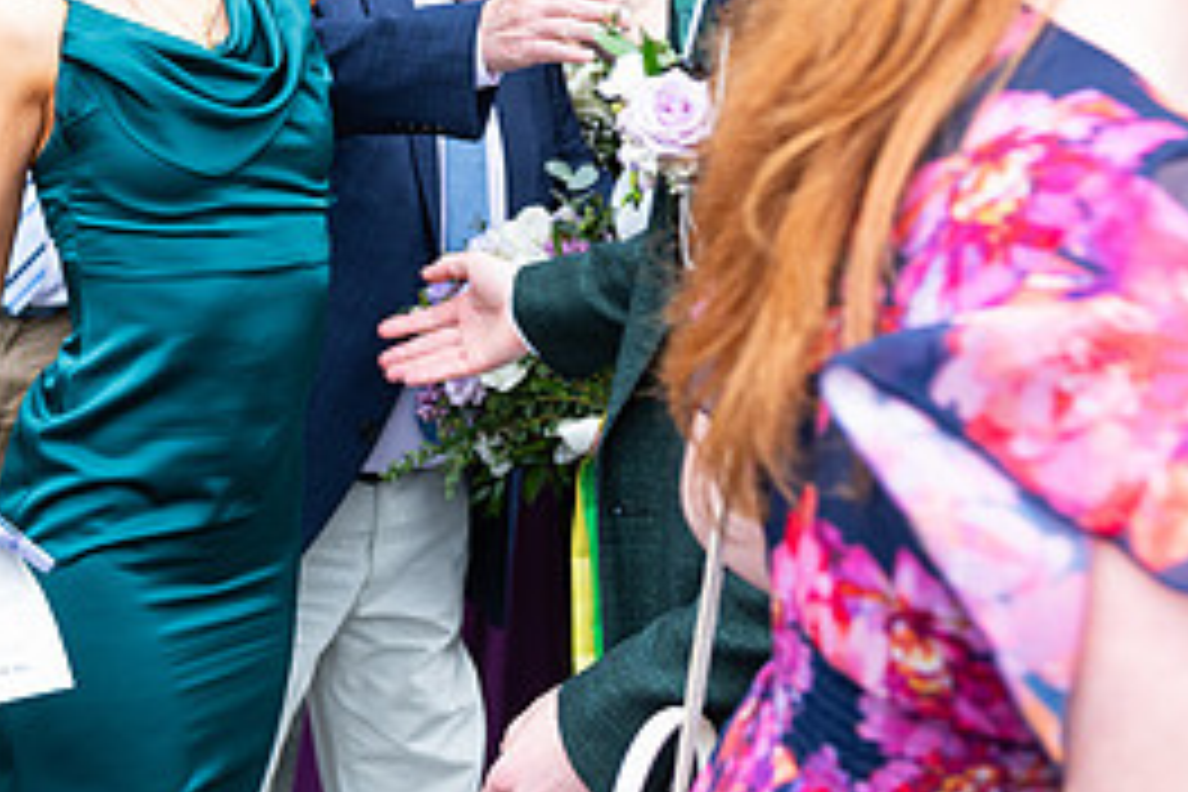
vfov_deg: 17.4
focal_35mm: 77
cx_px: 598
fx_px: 2541
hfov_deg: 26.3
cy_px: 56
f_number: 3.5
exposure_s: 1/200
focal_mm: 35
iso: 125
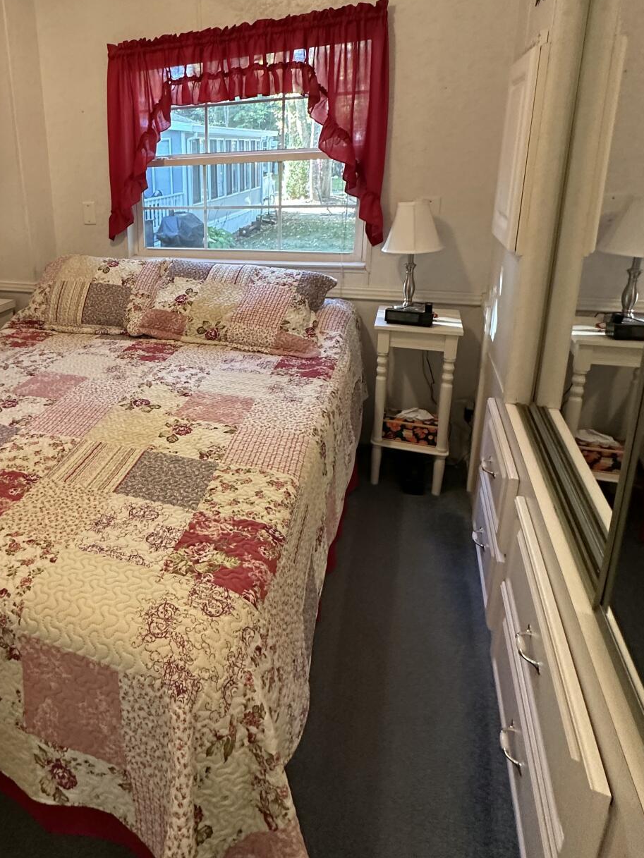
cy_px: 312
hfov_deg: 54.8
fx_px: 570
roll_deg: +2.6
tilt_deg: -13.9
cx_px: 128
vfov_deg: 72.4
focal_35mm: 23
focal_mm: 2.22
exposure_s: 1/60
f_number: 2.2
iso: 320
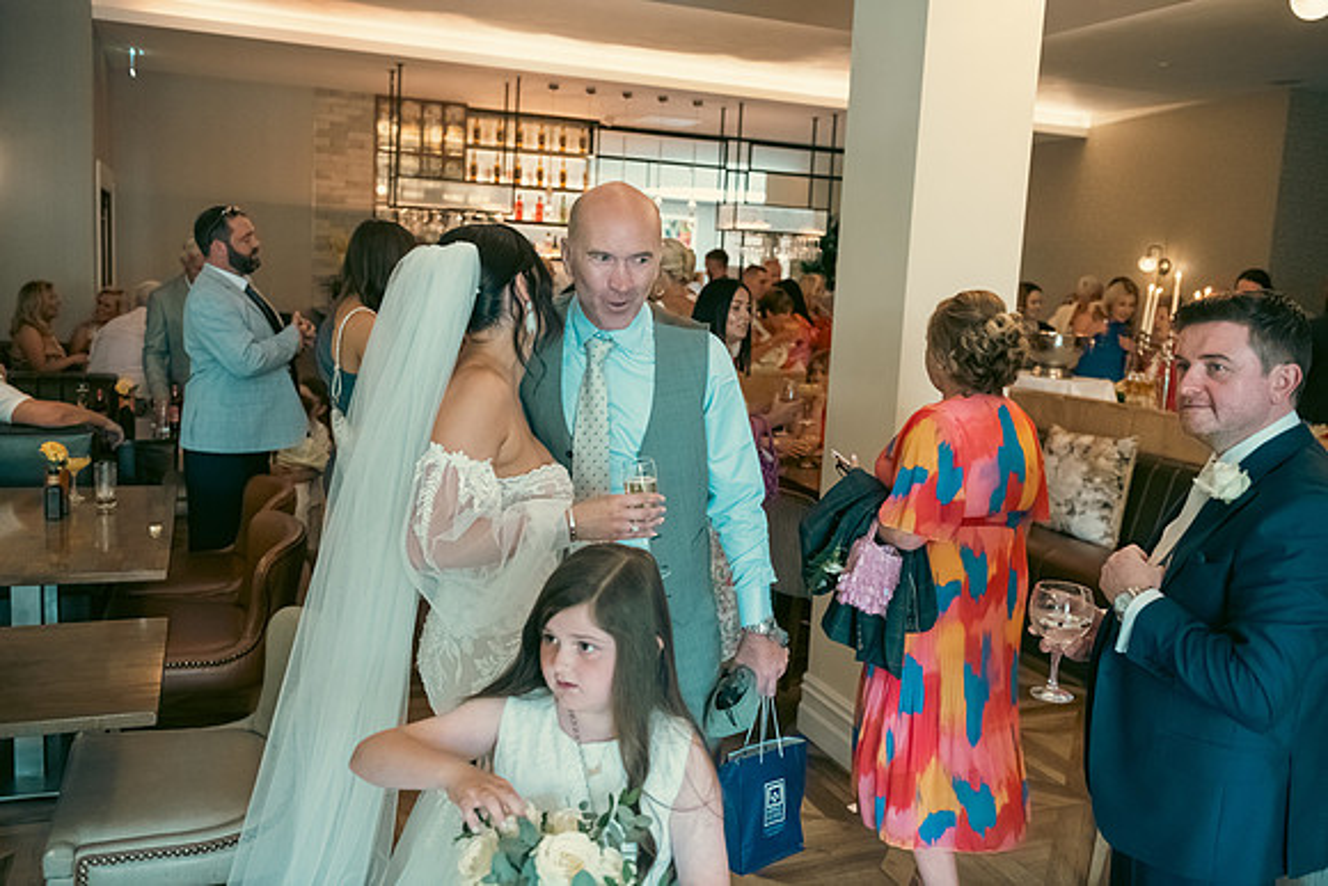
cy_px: 443
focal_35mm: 32
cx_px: 664
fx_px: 1181
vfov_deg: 41.1
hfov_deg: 58.7
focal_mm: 32
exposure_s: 1/160
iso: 2000
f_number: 3.5
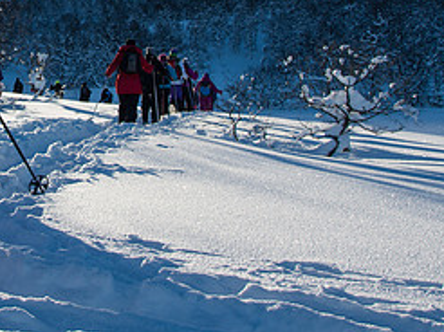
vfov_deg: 19.3
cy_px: 4
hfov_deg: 25.3
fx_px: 948
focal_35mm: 74
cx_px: 17
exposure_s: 1/400
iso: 100
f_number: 10
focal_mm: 27
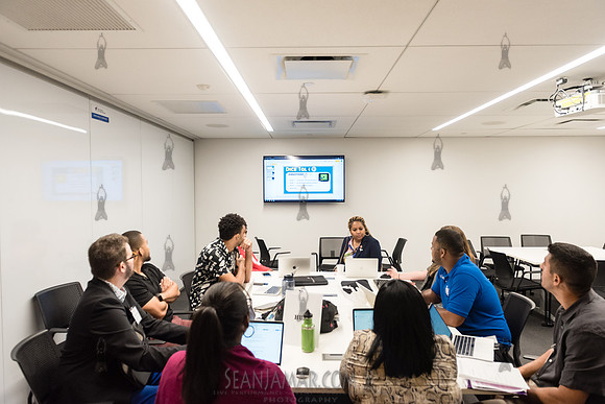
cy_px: 202
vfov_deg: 52.2
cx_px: 302
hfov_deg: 72.6
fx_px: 412
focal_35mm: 25
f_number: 4.5
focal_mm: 24
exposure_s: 1/250
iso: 2500
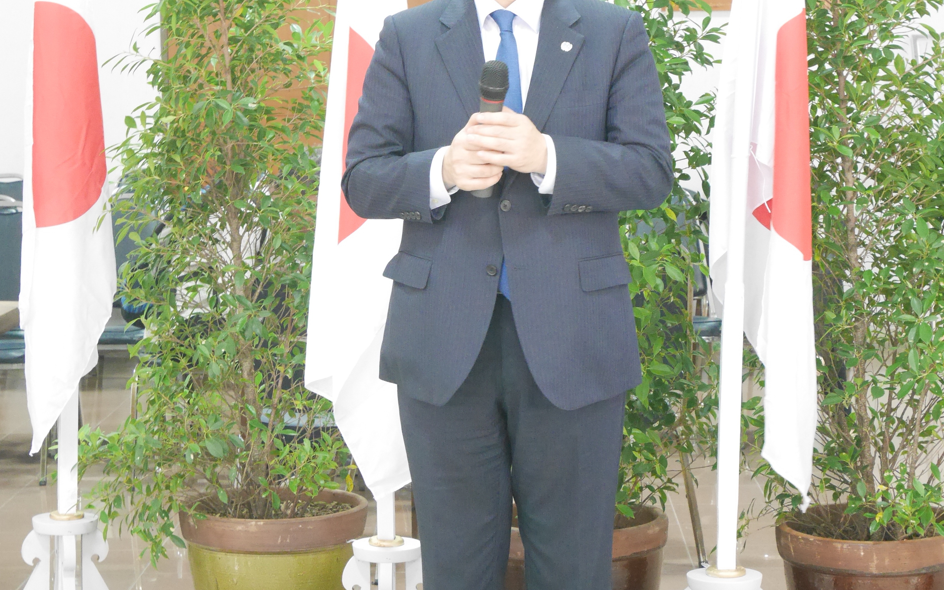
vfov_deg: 14.3
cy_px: 204
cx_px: 470
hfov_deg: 22.8
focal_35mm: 91
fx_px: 2341
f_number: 5.6
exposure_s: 1/10
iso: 3200
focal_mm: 32
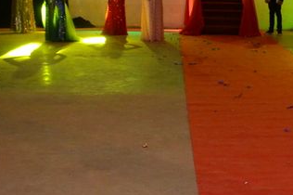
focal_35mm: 91
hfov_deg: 21.2
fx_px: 740
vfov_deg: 15.0
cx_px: 327
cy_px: 88
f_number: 5
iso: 3200
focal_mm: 24
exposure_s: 1/40
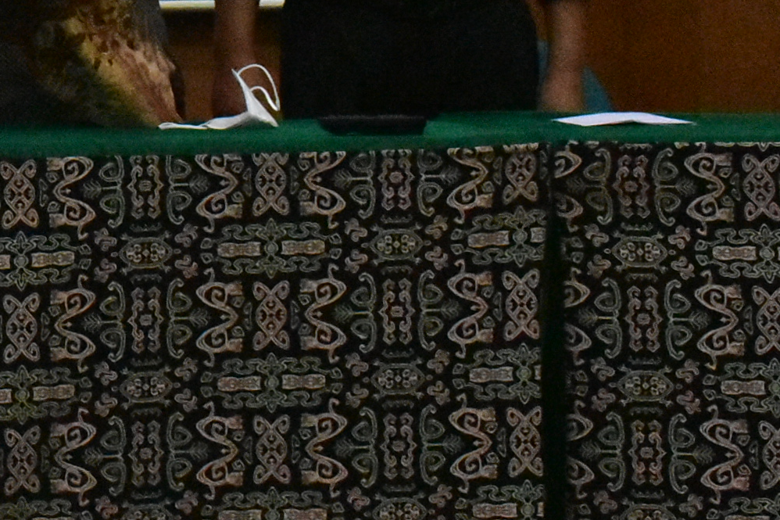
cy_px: -204
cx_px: -308
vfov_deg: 9.9
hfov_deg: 14.4
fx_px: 2924
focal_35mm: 135
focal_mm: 30
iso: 8000
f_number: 6.3
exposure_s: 1/100
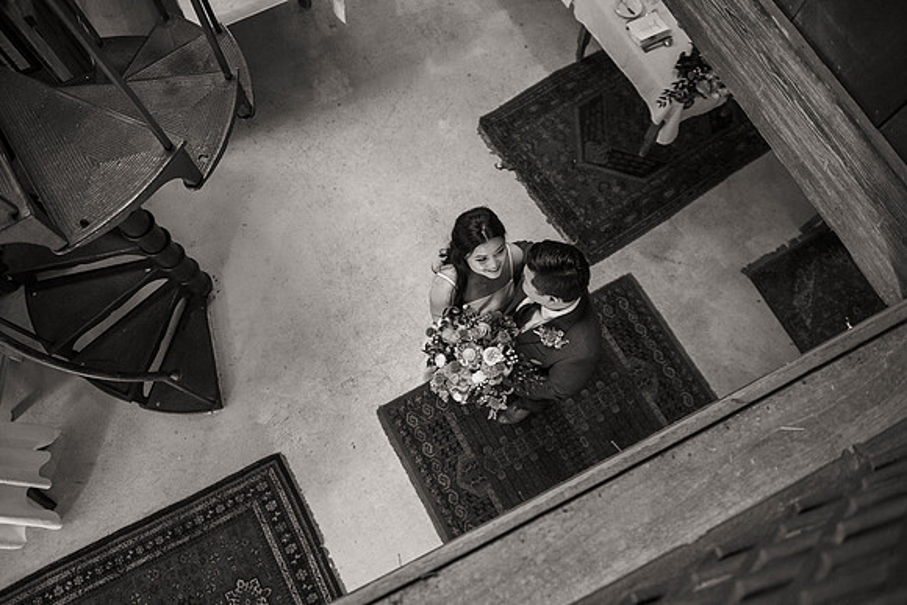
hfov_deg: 69.4
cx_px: 454
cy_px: 302
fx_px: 655
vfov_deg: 49.6
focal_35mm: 26
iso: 2500
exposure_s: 1/125
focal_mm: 26
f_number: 2.8
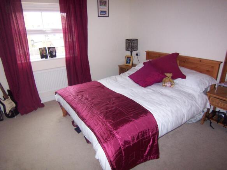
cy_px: 85
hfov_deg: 73.9
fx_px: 151
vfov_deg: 58.9
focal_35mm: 23
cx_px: 114
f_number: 2.8
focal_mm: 3.8
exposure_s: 1/30
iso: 200
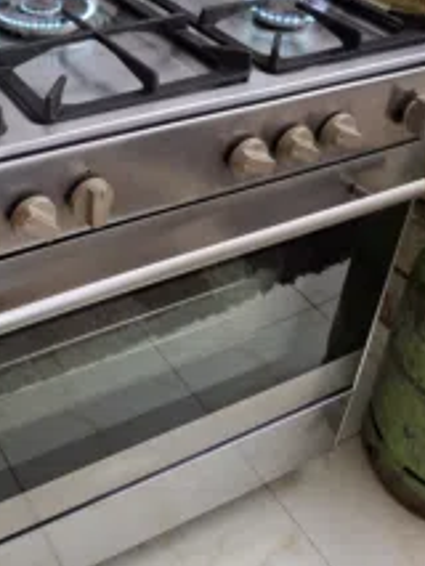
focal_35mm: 47
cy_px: 77
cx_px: 37
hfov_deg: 29.5
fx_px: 769
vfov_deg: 38.2
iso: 400
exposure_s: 1/25
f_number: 1.8
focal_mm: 4.69
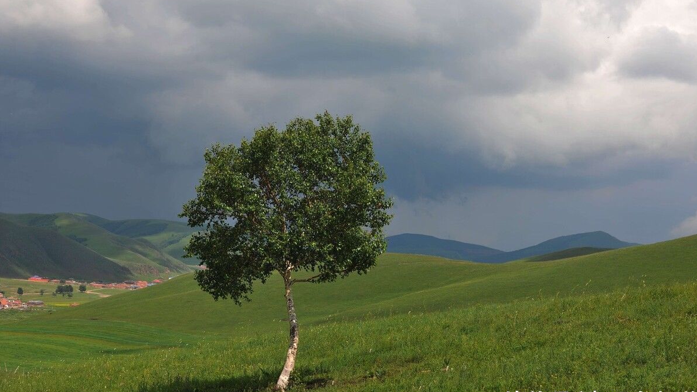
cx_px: 351
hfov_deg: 28.6
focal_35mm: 74
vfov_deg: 16.3
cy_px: 183
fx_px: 1368
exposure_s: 1/320
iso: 100
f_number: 8
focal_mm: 70
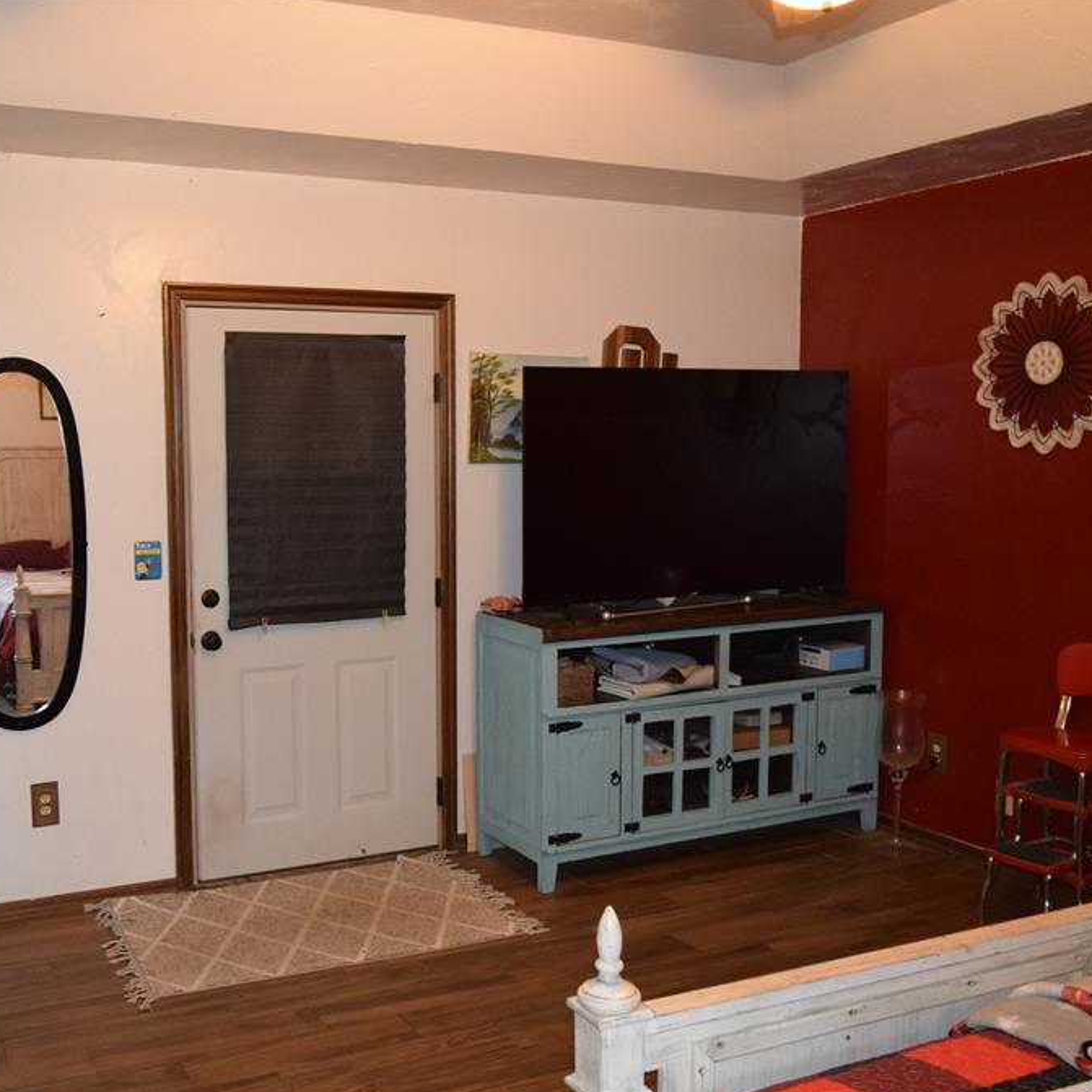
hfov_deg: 46.7
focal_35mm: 35
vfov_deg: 47.2
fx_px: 1249
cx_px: 395
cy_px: 548
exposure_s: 1/60
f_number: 3.5
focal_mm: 18
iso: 2800
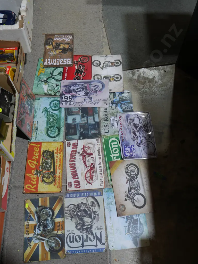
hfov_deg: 39.7
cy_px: 132
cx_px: 99
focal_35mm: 36
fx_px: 275
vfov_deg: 51.4
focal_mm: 18
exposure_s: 1/60
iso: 250
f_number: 4
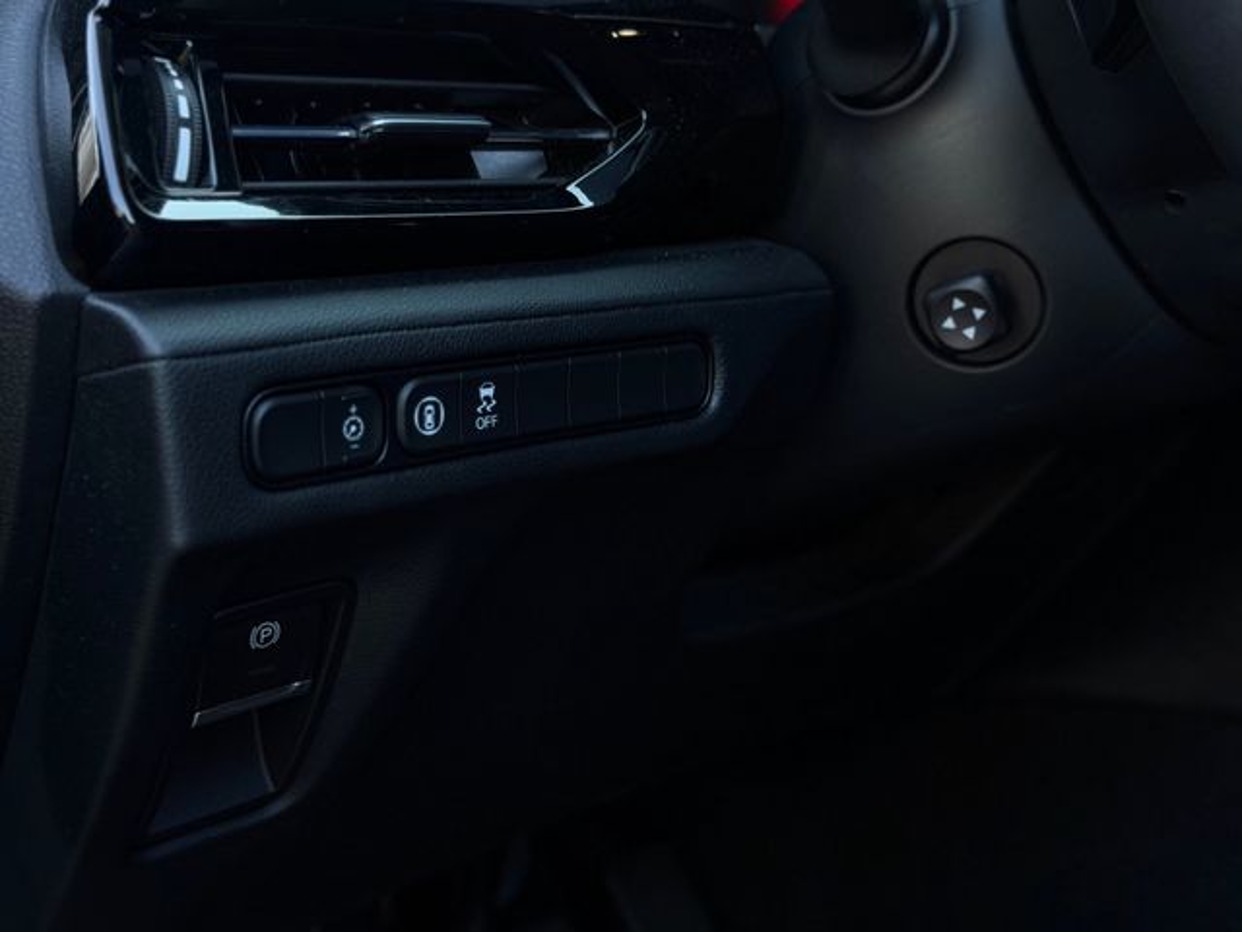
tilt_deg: -8.9
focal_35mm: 48
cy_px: 466
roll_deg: +1.7
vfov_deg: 30.3
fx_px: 1722
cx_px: 621
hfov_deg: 39.7
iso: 200
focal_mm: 6.76
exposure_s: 1/119
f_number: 1.78
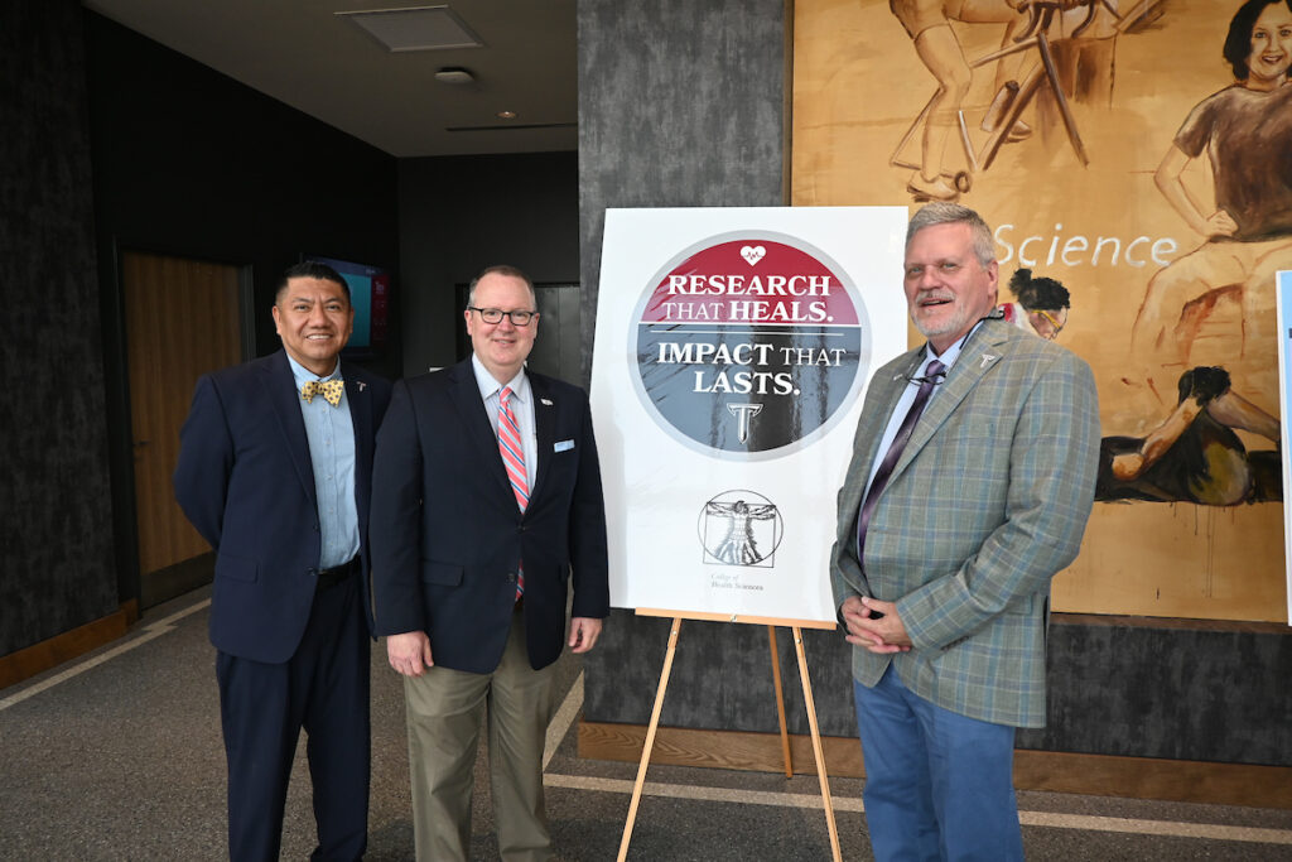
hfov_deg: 73.7
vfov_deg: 53.1
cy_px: 431
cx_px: 646
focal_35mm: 24
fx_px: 861
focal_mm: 16
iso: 400
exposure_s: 1/250
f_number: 3.5
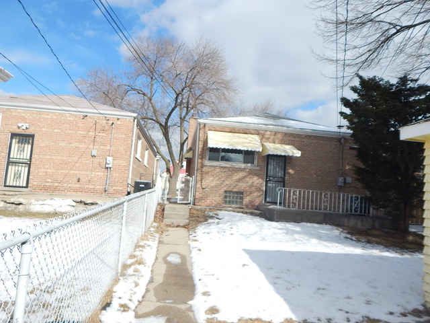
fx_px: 311
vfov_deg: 54.9
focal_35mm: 25
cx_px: 215
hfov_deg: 69.4
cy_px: 162
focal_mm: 4.5
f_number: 6.1
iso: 125
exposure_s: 1/400
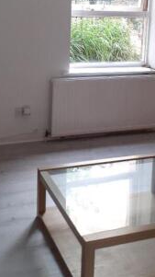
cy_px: 77
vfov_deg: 36.0
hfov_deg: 21.0
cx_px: 92
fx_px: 417
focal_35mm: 57
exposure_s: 1/50
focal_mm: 3.6
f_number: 1.9
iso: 160
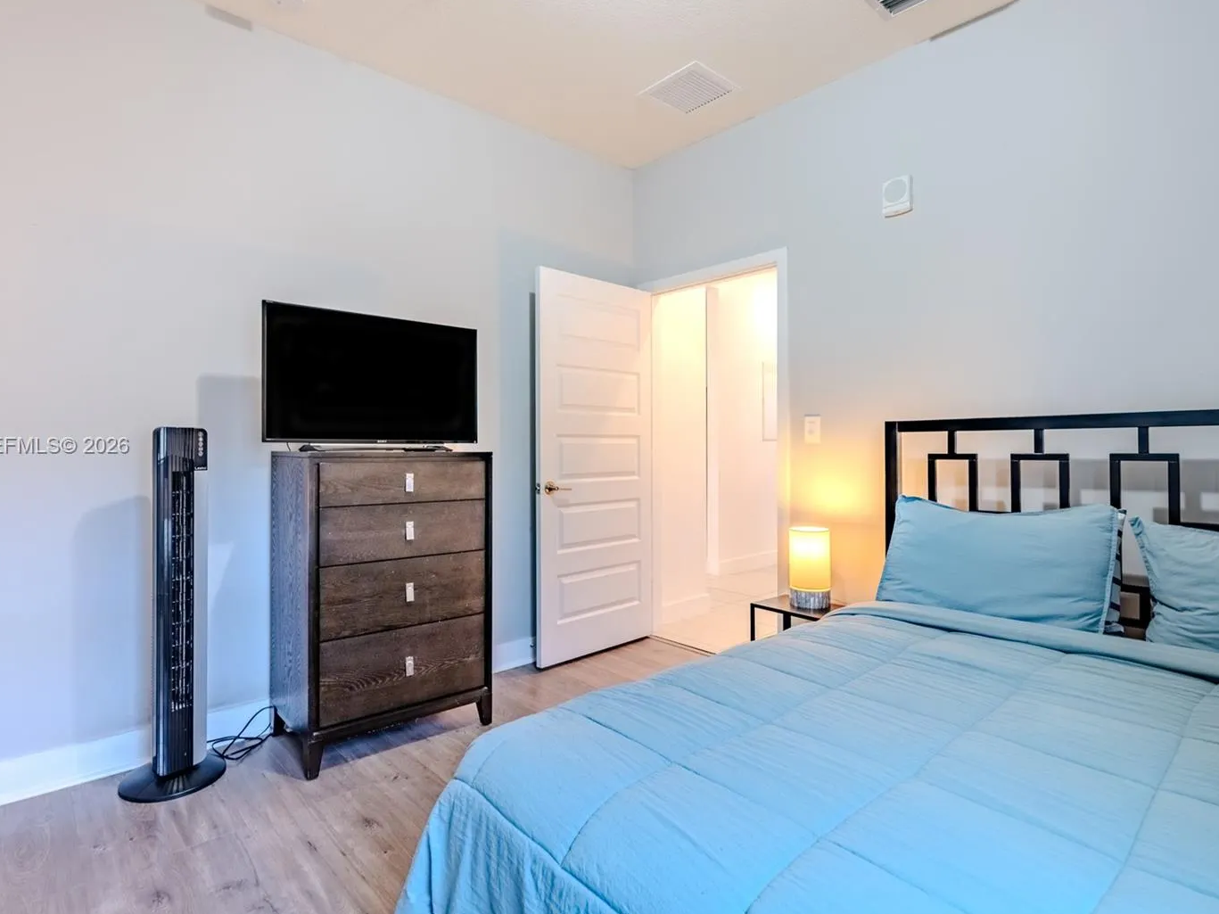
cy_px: 447
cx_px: 564
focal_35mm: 18
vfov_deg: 71.6
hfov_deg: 87.6
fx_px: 634
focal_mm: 16
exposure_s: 1/320
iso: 1600
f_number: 8
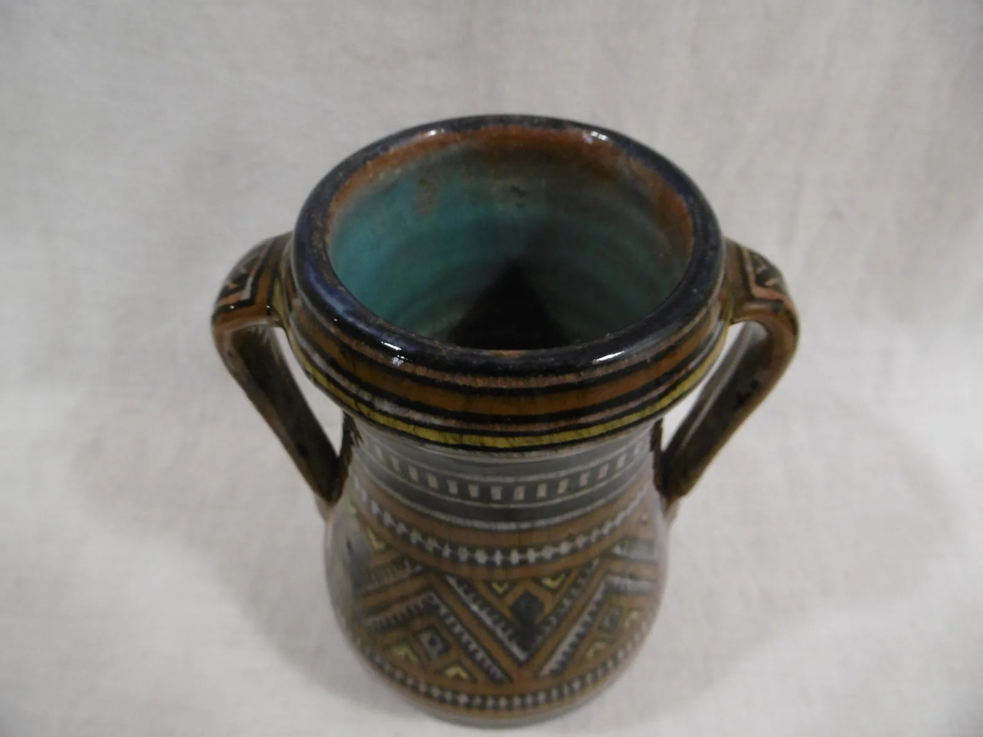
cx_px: 492
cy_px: 368
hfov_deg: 71.6
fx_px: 682
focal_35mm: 24
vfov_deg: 56.8
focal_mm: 4.3
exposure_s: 1/50
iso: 400
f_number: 3.1
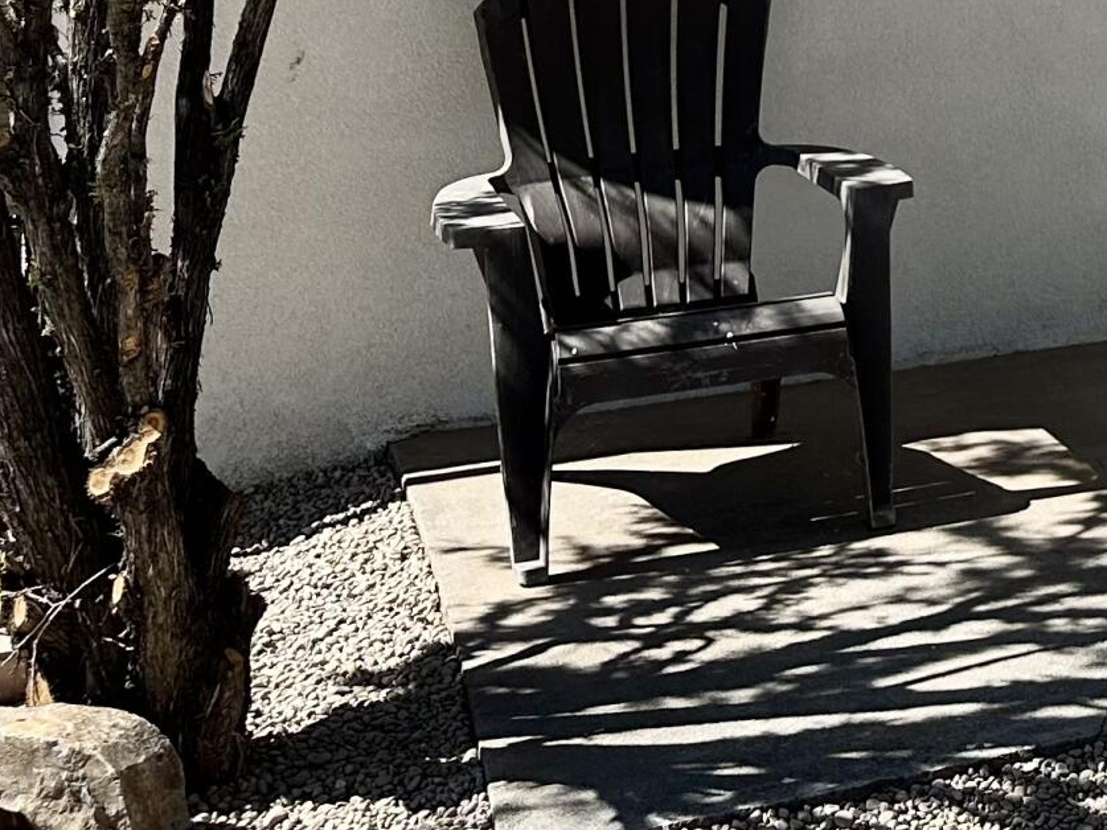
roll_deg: +0.4
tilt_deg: +0.4
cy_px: -414
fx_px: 2751
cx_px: 1512
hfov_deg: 20.4
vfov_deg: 15.8
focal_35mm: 86
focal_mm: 6.86
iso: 80
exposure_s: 1/2809
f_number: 1.78
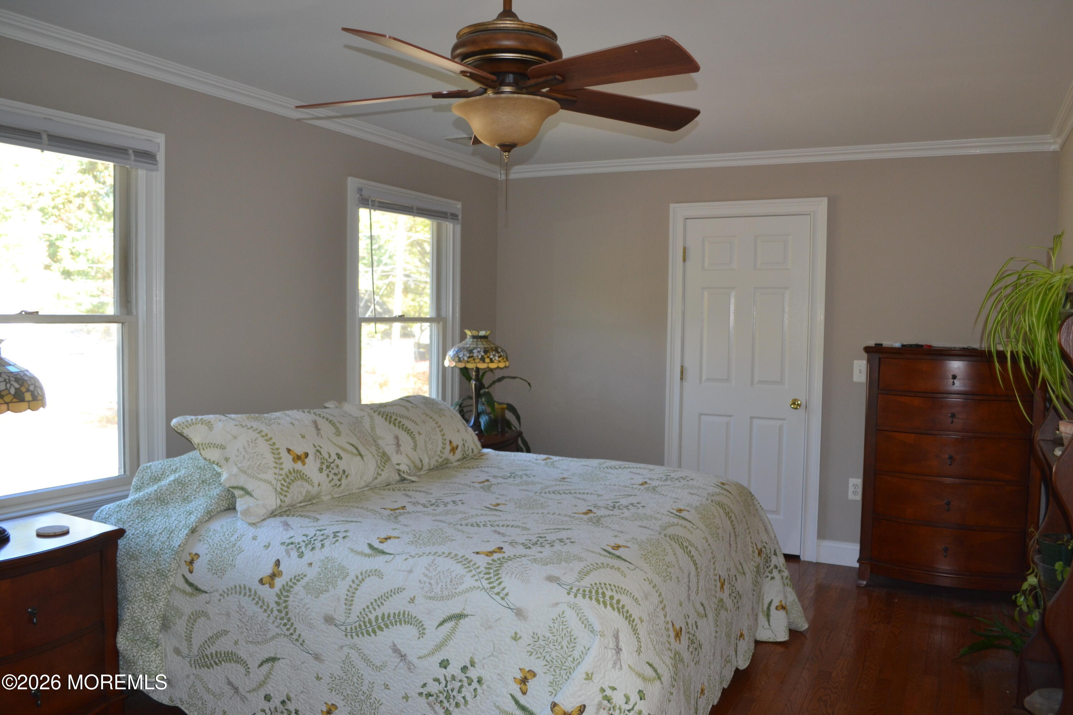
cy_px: 358
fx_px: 805
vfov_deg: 47.9
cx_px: 536
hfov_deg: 67.4
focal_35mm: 27
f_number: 3.5
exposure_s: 1/60
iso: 450
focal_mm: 18
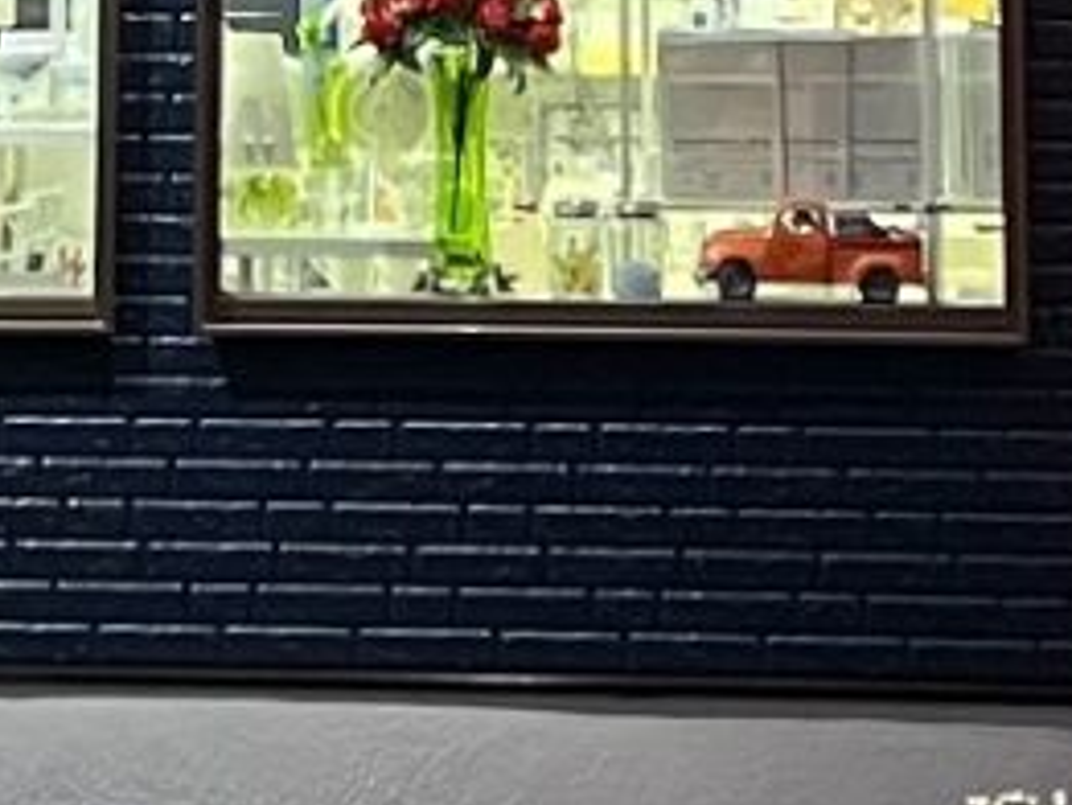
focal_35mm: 191
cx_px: 82
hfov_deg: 10.3
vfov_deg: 7.2
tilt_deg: +12.2
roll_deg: -0.2
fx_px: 5918
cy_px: -1351
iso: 320
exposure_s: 1/60
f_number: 1.5
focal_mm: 5.7
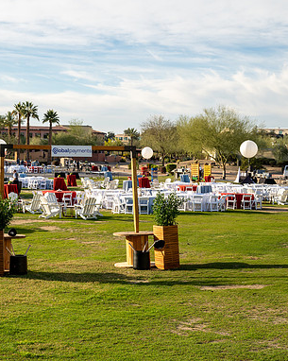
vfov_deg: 29.6
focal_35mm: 64
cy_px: 173
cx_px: 68
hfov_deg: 23.6
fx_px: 683
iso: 100
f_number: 6.3
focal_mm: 43
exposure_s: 1/200
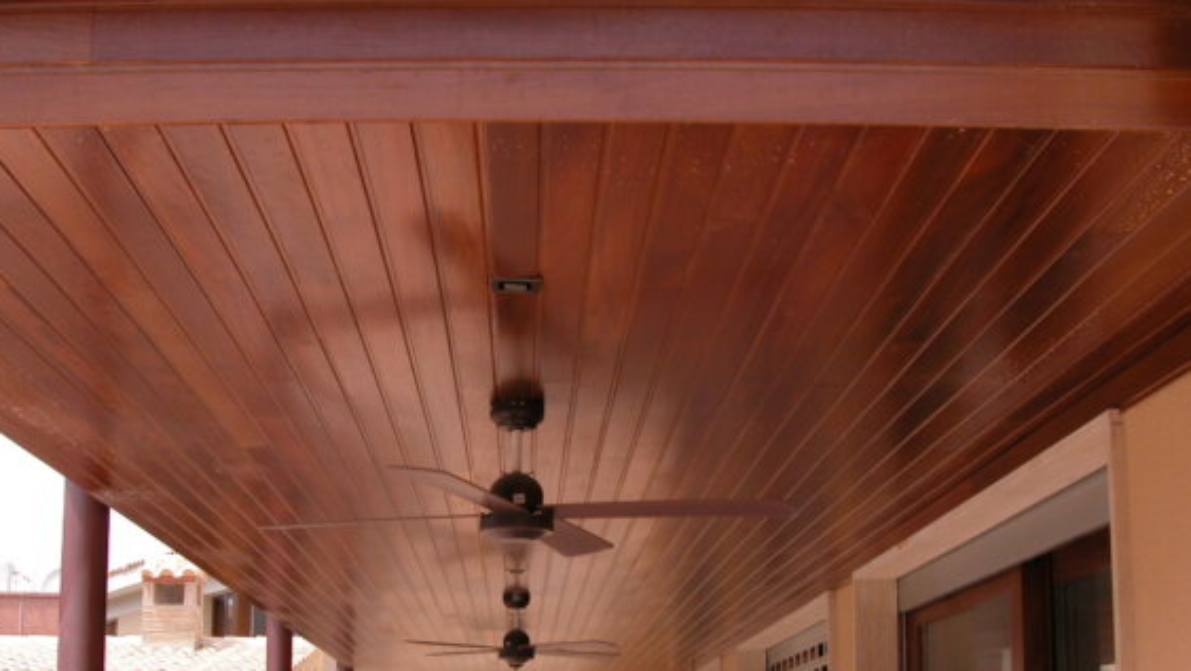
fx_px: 1643
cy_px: 521
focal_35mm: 52
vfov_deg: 22.8
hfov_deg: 39.7
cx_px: 476
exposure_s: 1/286
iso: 100
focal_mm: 9.2
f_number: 5.7
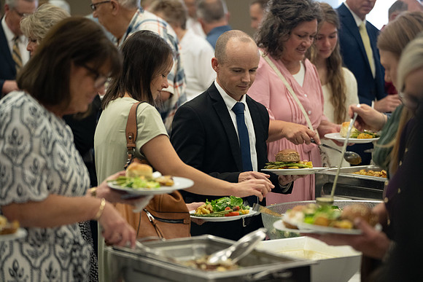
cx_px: 212
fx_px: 1528
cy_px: 141
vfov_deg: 10.6
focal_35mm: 130
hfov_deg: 15.8
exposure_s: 1/250
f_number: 2.8
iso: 2500
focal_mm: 130
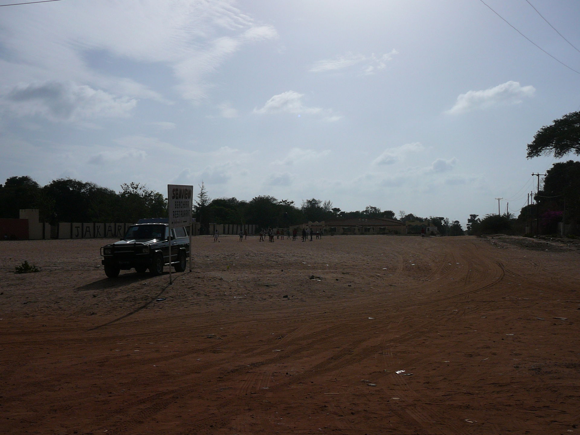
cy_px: 218
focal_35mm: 35
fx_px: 586
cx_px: 290
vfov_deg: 40.7
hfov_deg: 52.6
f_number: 5
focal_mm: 5.2
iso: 80
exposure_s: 1/2000
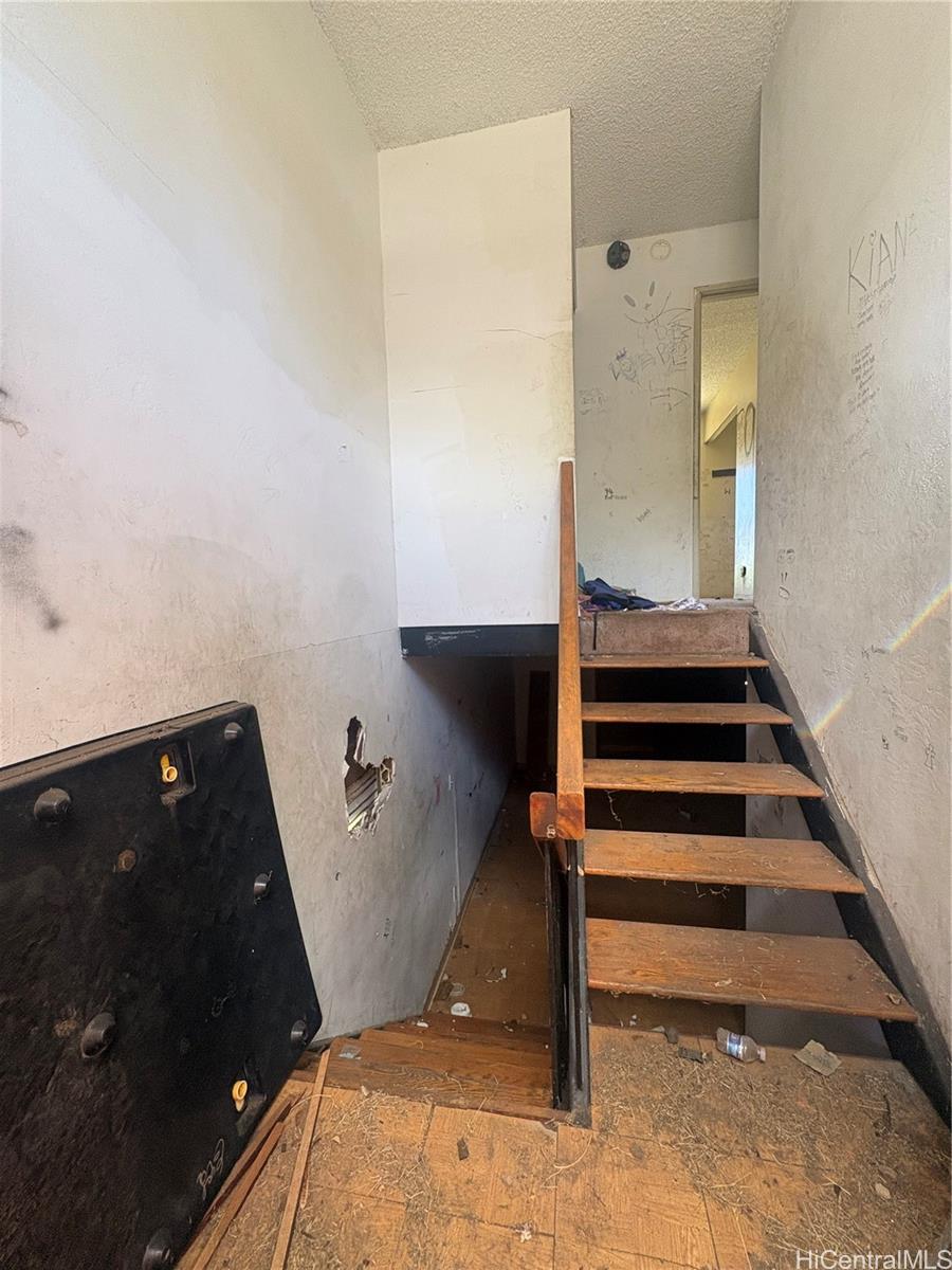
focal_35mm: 14
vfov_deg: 102.1
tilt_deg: -3.3
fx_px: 513
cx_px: 476
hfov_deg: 85.7
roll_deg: +1.7
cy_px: 635
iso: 200
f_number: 2.2
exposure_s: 1/99
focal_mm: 2.22
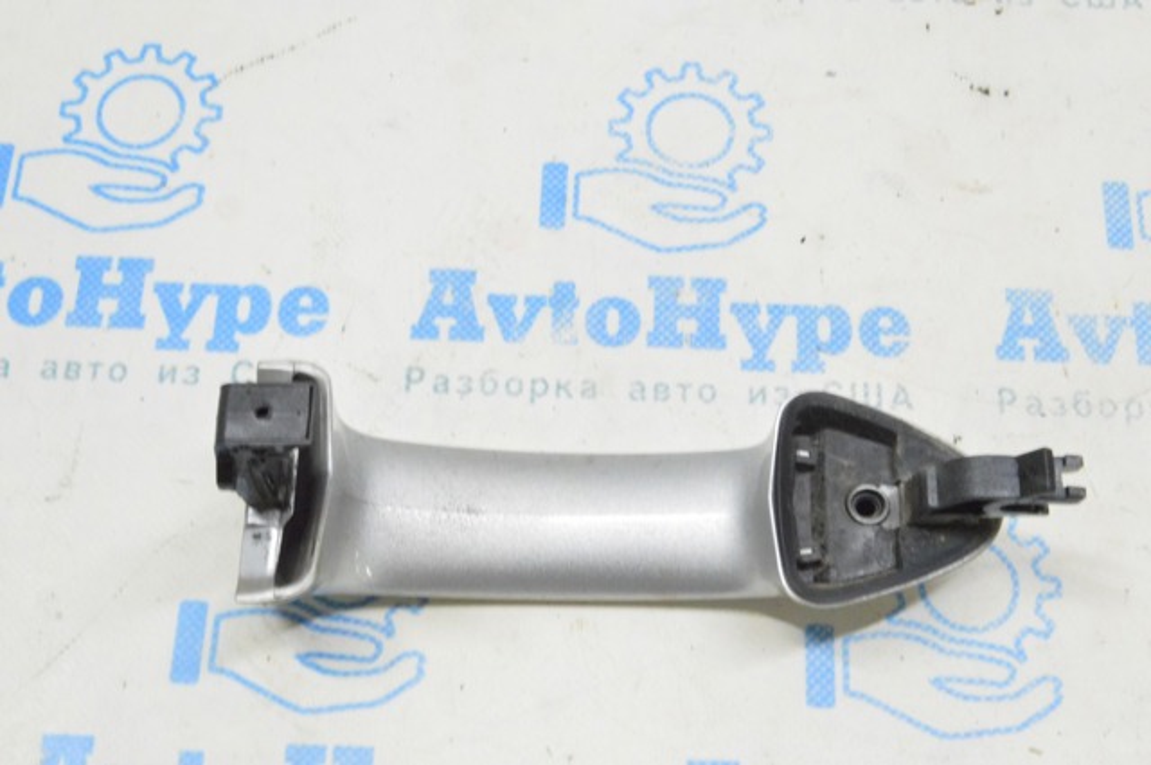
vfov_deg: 26.4
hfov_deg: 38.9
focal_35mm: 51
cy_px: 382
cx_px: 576
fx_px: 1628
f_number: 20
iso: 6400
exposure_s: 1/15
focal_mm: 34
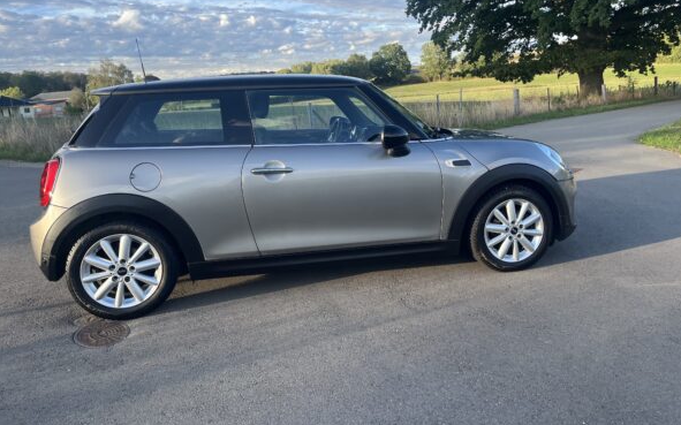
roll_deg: +2.2
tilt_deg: -3.4
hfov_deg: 66.5
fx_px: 520
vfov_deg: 44.3
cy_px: 170
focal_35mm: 28
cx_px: 343
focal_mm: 5.1
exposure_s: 1/751
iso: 50
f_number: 1.6
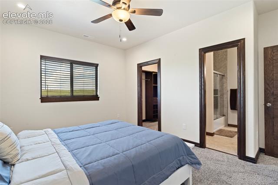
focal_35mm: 18
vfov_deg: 67.3
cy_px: 92
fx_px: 139
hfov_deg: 90.0
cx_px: 139
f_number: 9
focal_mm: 18
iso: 200
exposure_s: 1/2
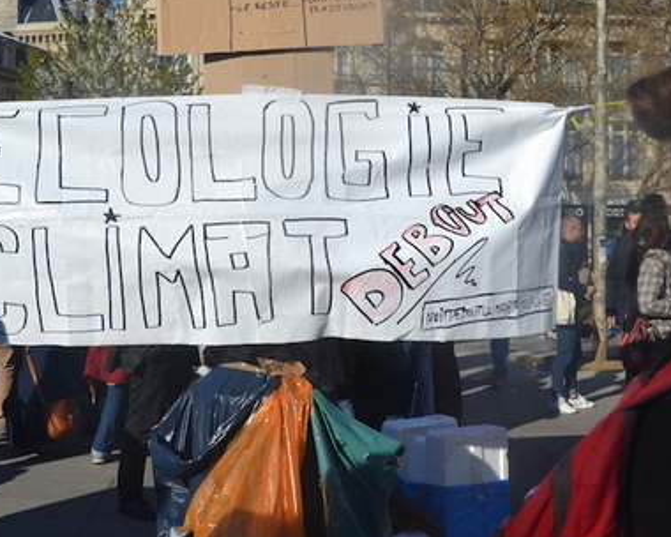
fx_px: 953
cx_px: 270
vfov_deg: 31.3
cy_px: 187
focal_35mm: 48
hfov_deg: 38.6
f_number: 9
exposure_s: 1/320
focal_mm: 18
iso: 100
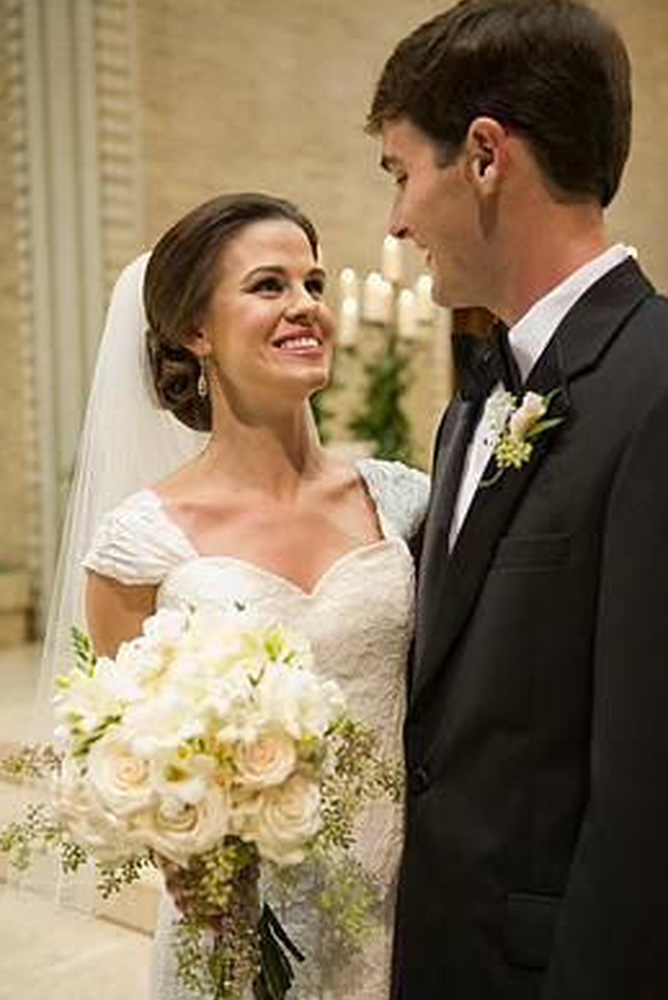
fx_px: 1418
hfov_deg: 26.5
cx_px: 316
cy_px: 515
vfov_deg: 38.9
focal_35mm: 51
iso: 1600
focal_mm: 44
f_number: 2.8
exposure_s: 1/60
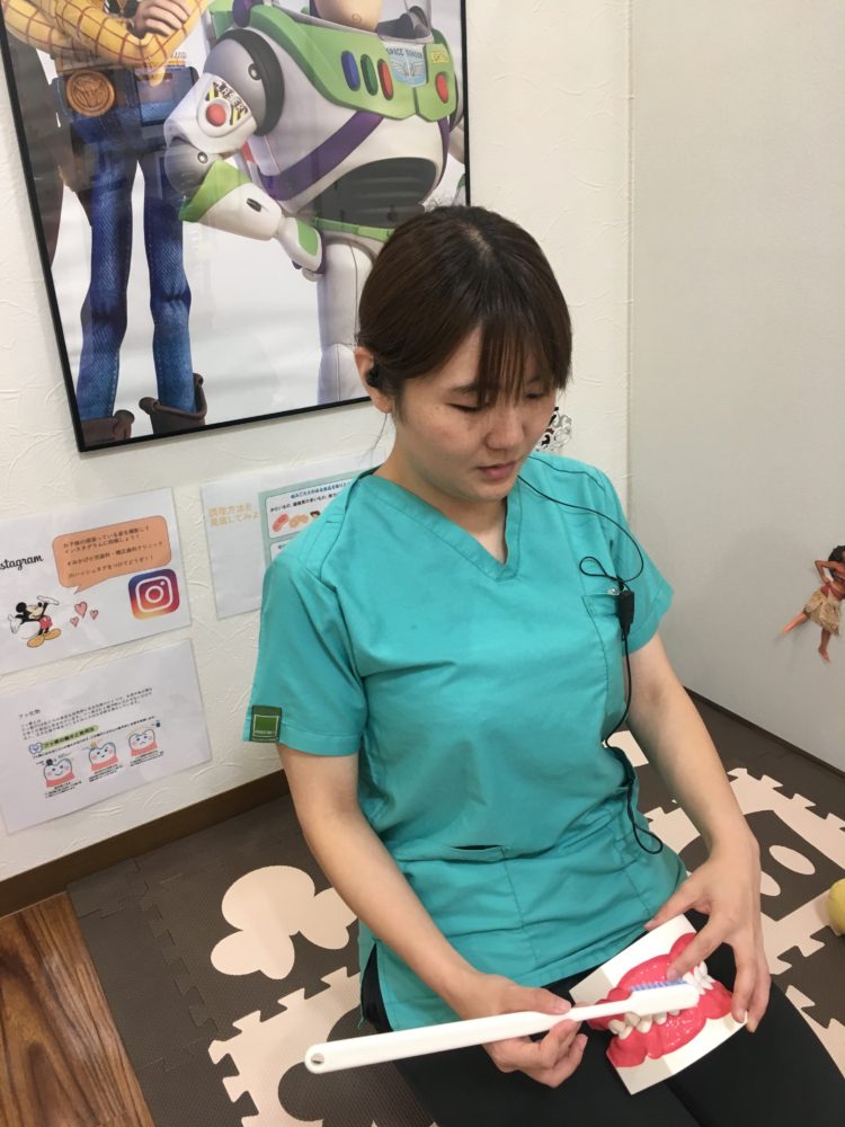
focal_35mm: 29
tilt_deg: -23.5
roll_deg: +4.9
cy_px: 564
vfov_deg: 61.7
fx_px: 944
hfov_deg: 48.2
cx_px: 422
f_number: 2.2
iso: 40
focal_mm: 4.15
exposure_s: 1/30
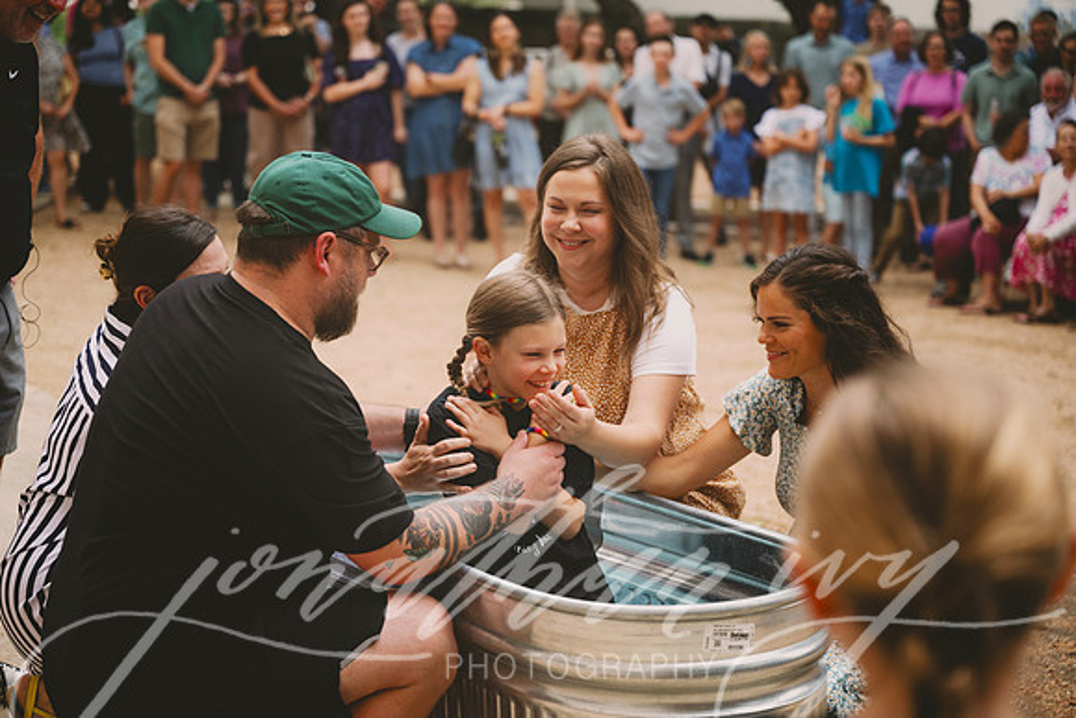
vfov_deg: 19.5
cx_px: 538
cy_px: 359
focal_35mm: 70
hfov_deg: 28.8
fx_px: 2093
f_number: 2.8
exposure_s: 1/640
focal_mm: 70
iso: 160
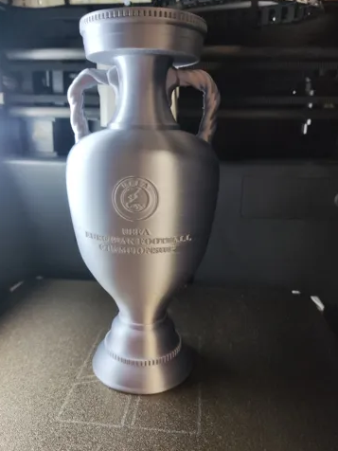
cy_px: 219
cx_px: 157
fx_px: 365
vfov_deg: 63.4
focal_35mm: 28
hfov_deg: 49.7
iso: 593
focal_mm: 4.71
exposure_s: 1/25
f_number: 1.79
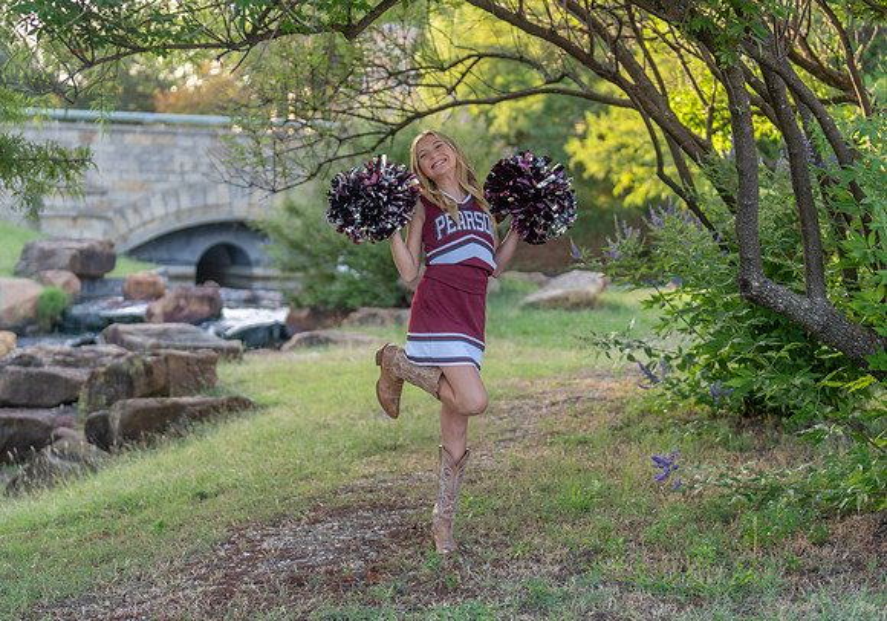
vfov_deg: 18.8
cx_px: 407
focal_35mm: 75
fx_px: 1878
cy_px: 320
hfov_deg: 26.6
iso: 320
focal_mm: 70
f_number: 2.8
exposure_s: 1/320
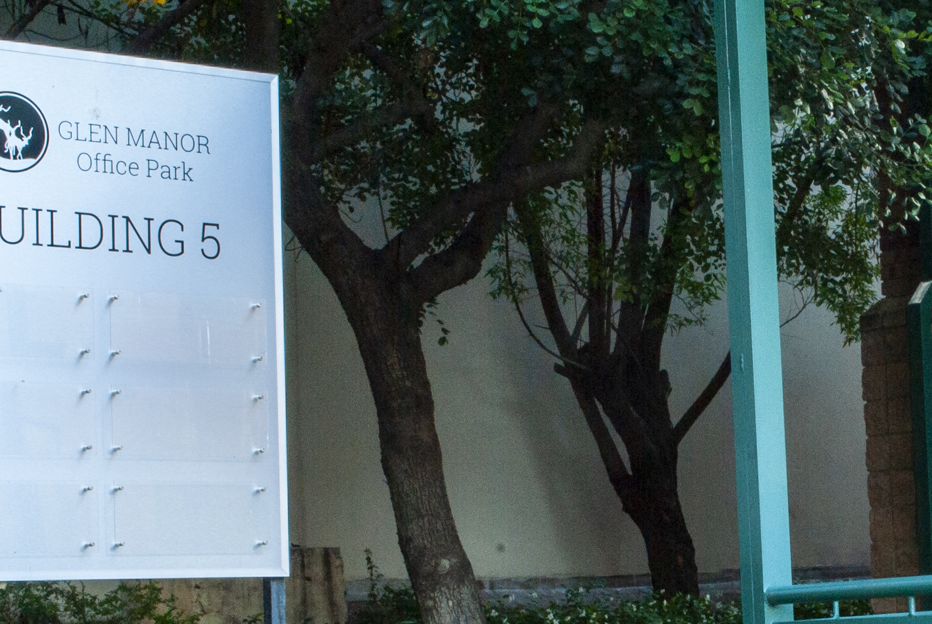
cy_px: 461
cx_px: 728
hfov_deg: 20.6
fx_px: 2544
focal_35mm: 98
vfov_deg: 13.9
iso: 100
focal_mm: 29
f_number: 22
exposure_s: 1
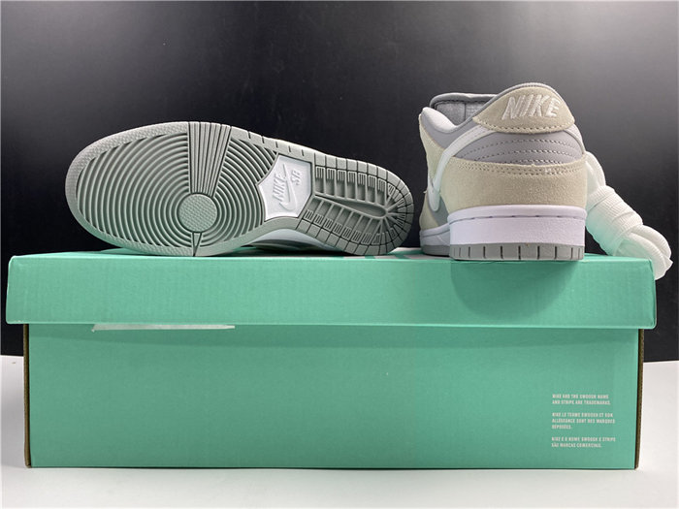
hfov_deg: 67.3
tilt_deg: +0.6
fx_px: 510
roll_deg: +0.6
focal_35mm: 26
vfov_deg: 53.1
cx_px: 340
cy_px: 254
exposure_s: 1/121
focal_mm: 4.25
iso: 100
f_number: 1.8
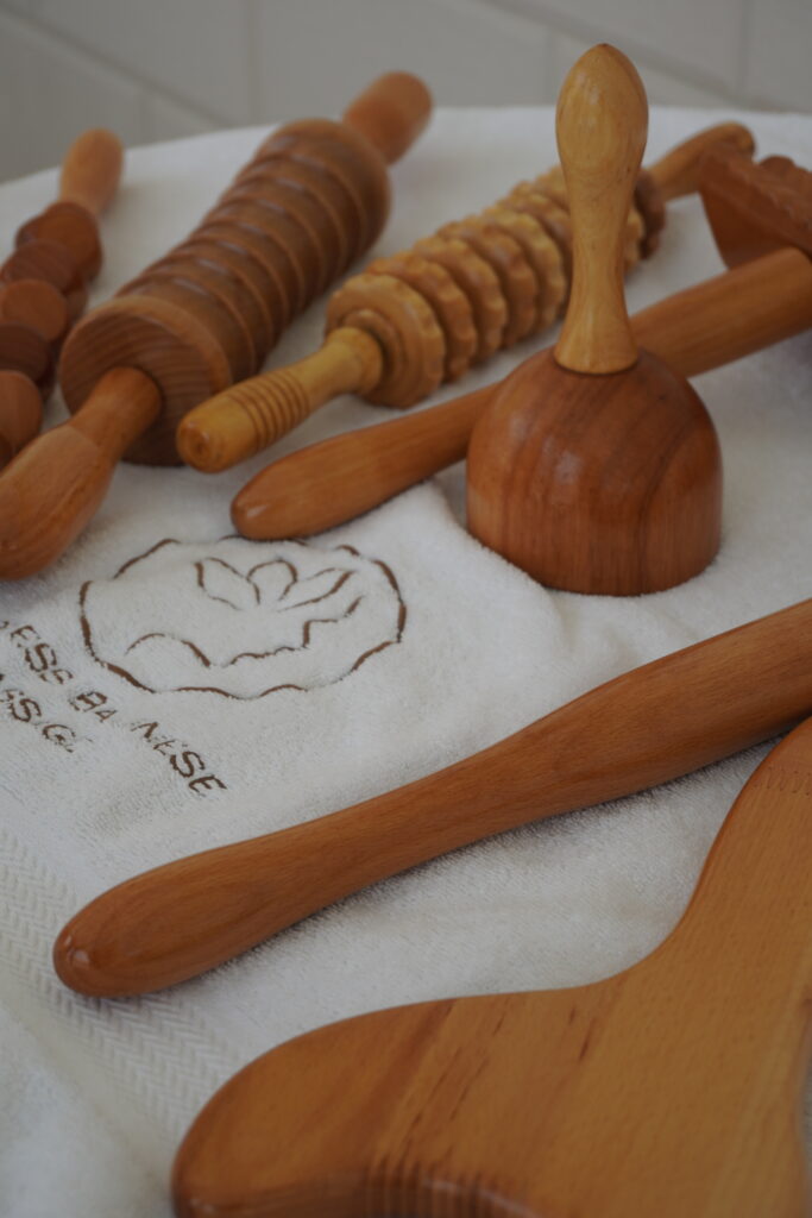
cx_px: 406
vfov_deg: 27.0
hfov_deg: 18.2
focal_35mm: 75
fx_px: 2536
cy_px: 609
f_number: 5.6
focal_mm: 50
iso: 100
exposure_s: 1/160
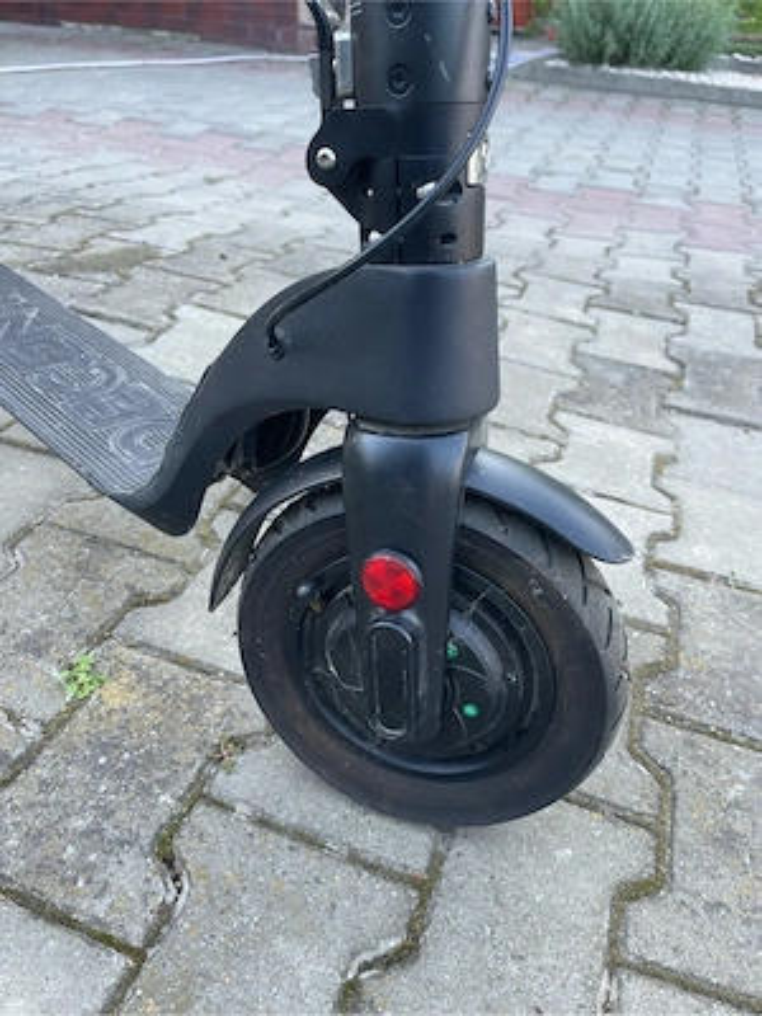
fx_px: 734
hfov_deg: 54.9
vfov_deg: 69.4
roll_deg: -3.3
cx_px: 381
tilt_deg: -35.2
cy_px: 508
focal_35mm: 25
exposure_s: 1/121
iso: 40
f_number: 1.6
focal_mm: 5.1
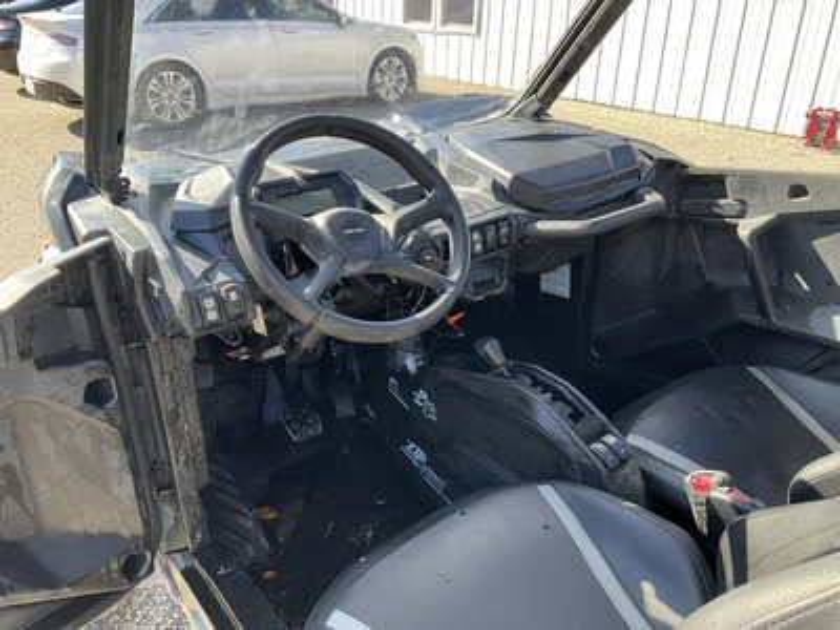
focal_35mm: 29
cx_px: 420
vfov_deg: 48.2
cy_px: 315
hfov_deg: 61.7
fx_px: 704
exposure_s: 1/153
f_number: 1.8
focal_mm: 3
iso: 20
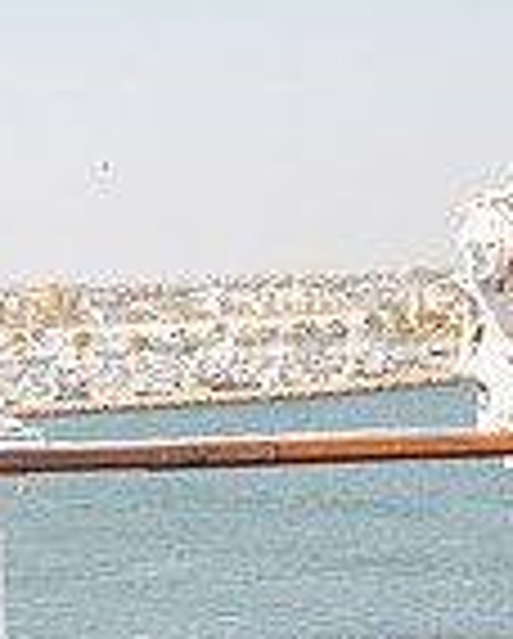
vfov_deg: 17.7
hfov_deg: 12.8
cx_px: -482
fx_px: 2026
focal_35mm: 107
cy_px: 529
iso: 200
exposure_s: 1/200
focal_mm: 28
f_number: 9
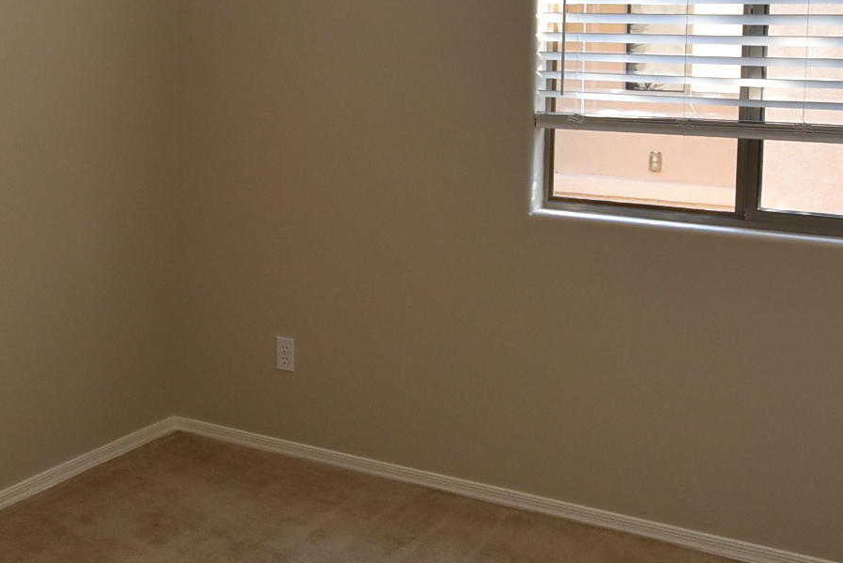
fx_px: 1172
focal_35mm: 50
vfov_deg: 26.5
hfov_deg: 39.1
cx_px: 279
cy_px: 100
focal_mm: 10
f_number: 5.6
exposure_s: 1/125
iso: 640
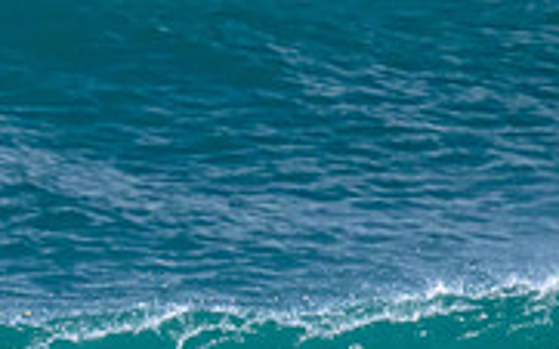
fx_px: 39826
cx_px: -43
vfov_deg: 0.5
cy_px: 545
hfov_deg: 0.8
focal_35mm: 2615
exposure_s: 1/2500
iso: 9000
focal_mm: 800
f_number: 11
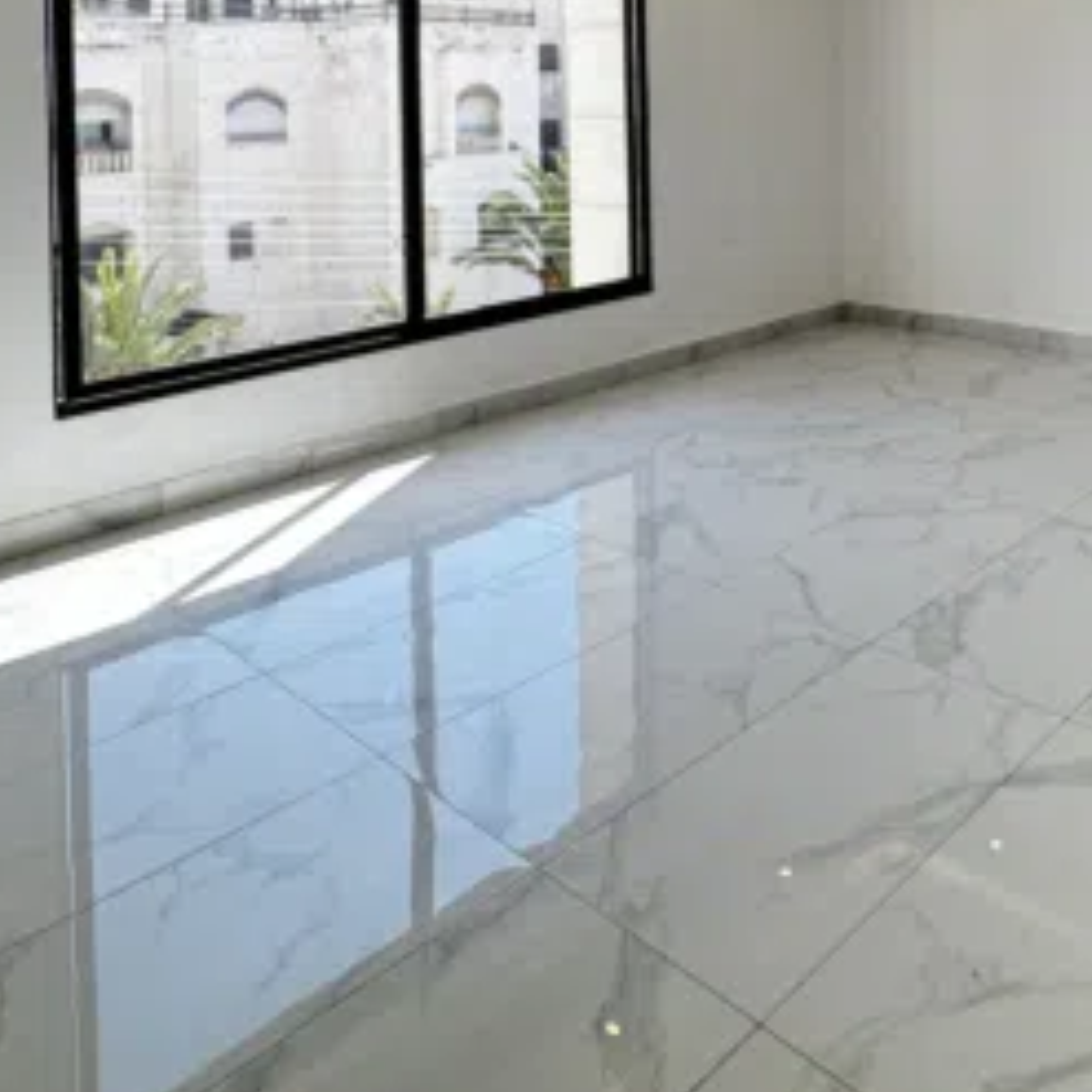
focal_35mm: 32
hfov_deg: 50.1
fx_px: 1142
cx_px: 738
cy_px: 97
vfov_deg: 45.9
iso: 64
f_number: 2.2
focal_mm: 2.22
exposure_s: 1/100
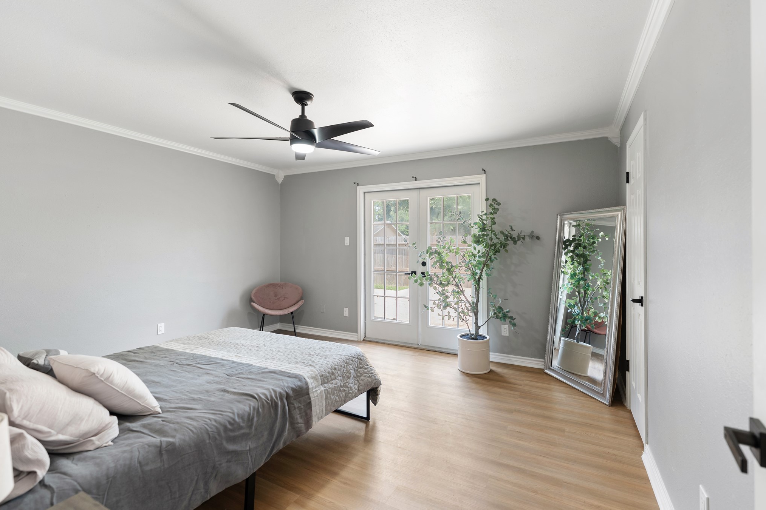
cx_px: 404
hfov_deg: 100.3
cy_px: 267
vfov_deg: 77.3
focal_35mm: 15
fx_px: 319
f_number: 2.8
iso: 100
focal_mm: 14
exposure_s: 1/10
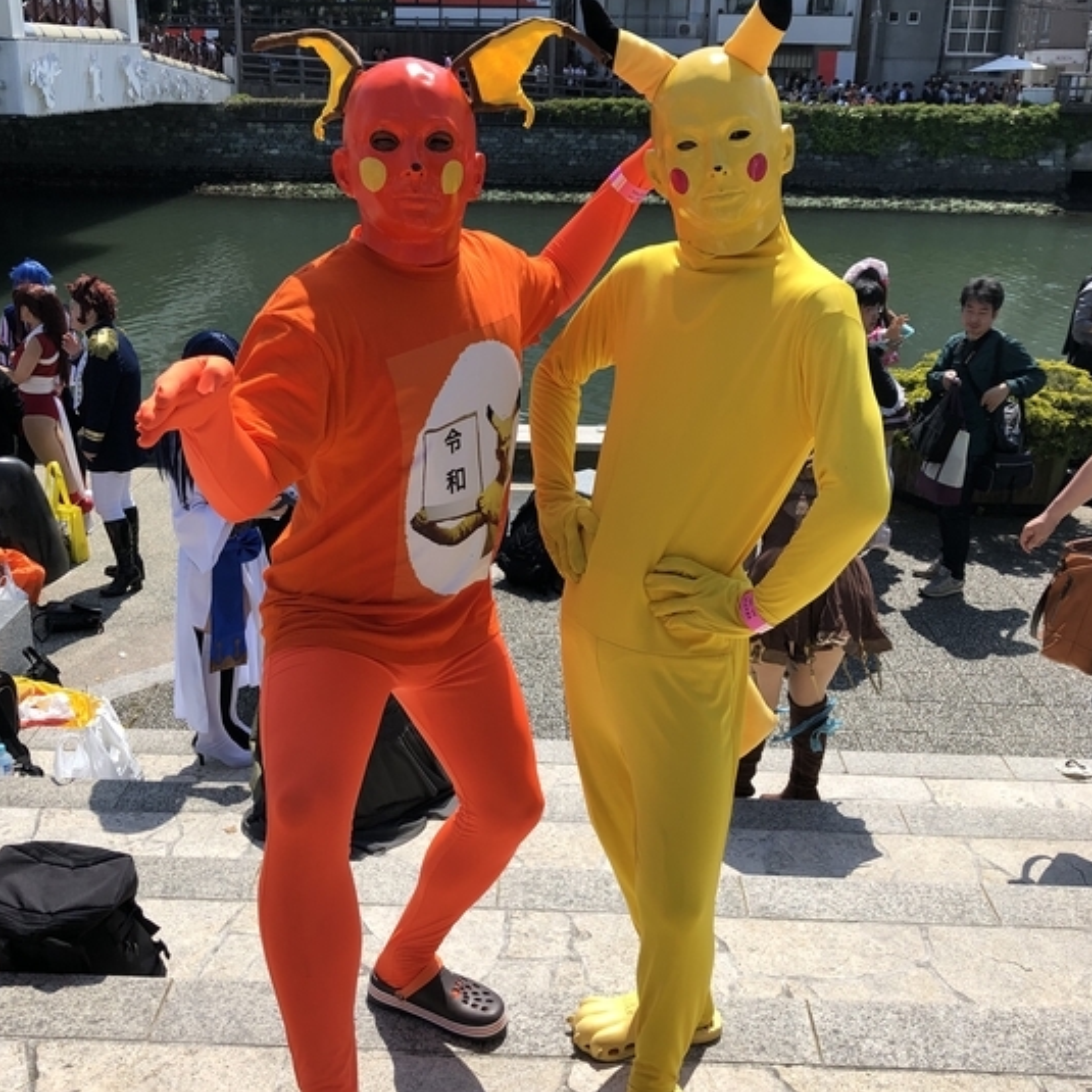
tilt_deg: -18.0
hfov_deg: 44.9
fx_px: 1321
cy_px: 549
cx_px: 508
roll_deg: -0.2
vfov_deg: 44.9
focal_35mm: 37
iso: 20
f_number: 1.8
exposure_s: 1/2000
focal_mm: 3.99
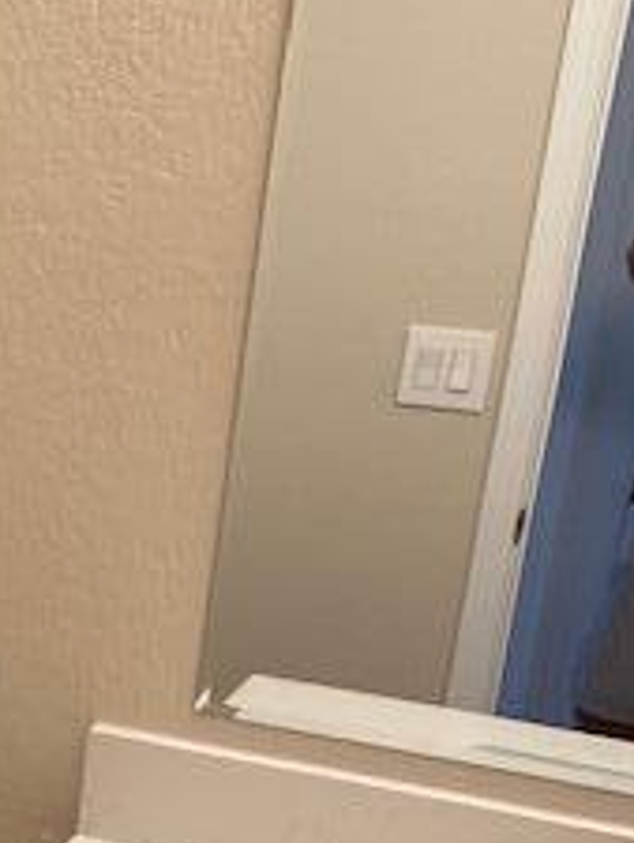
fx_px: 1805
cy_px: 929
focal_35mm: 74
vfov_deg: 24.5
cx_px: -169
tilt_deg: -22.2
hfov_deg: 18.6
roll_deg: -3.1
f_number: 1.8
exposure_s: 1/119
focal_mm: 4.25
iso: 125
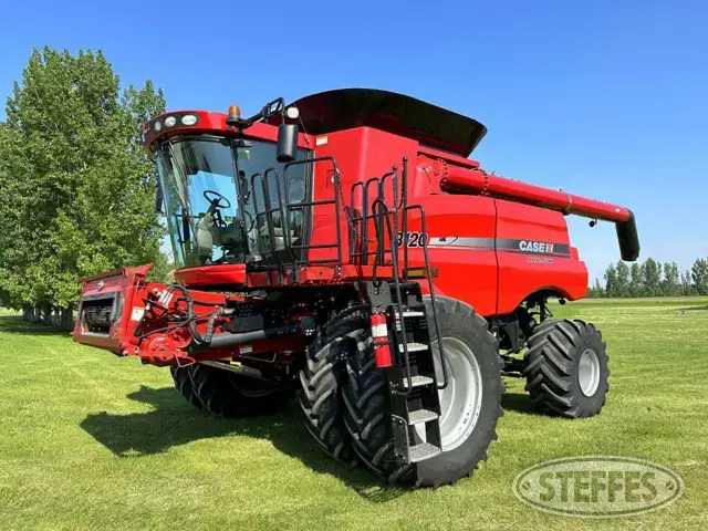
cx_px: 354
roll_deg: +1.3
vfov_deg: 56.8
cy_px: 266
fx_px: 491
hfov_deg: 71.6
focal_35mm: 24
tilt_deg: +3.6
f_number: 1.78
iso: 80
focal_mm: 6.86
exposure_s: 1/2525
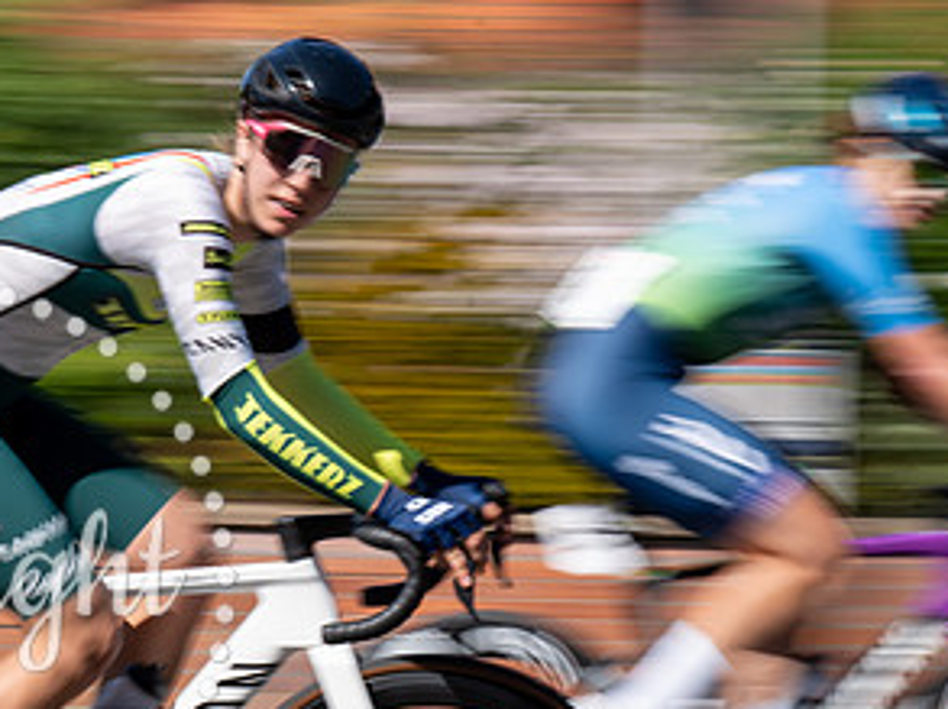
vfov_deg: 8.7
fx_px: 4650
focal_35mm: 170
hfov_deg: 11.6
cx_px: 464
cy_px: 253
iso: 100
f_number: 20
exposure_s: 1/40
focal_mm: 70
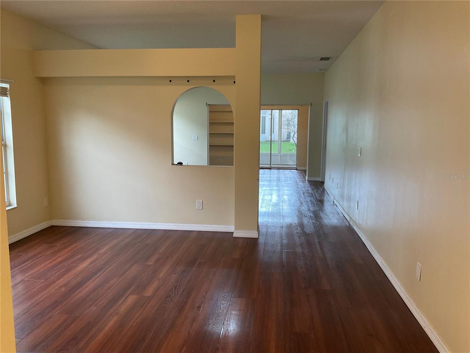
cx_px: 235
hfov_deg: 61.7
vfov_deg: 48.2
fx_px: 394
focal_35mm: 29
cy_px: 176
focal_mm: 3
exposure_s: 1/60
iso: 100
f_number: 1.8
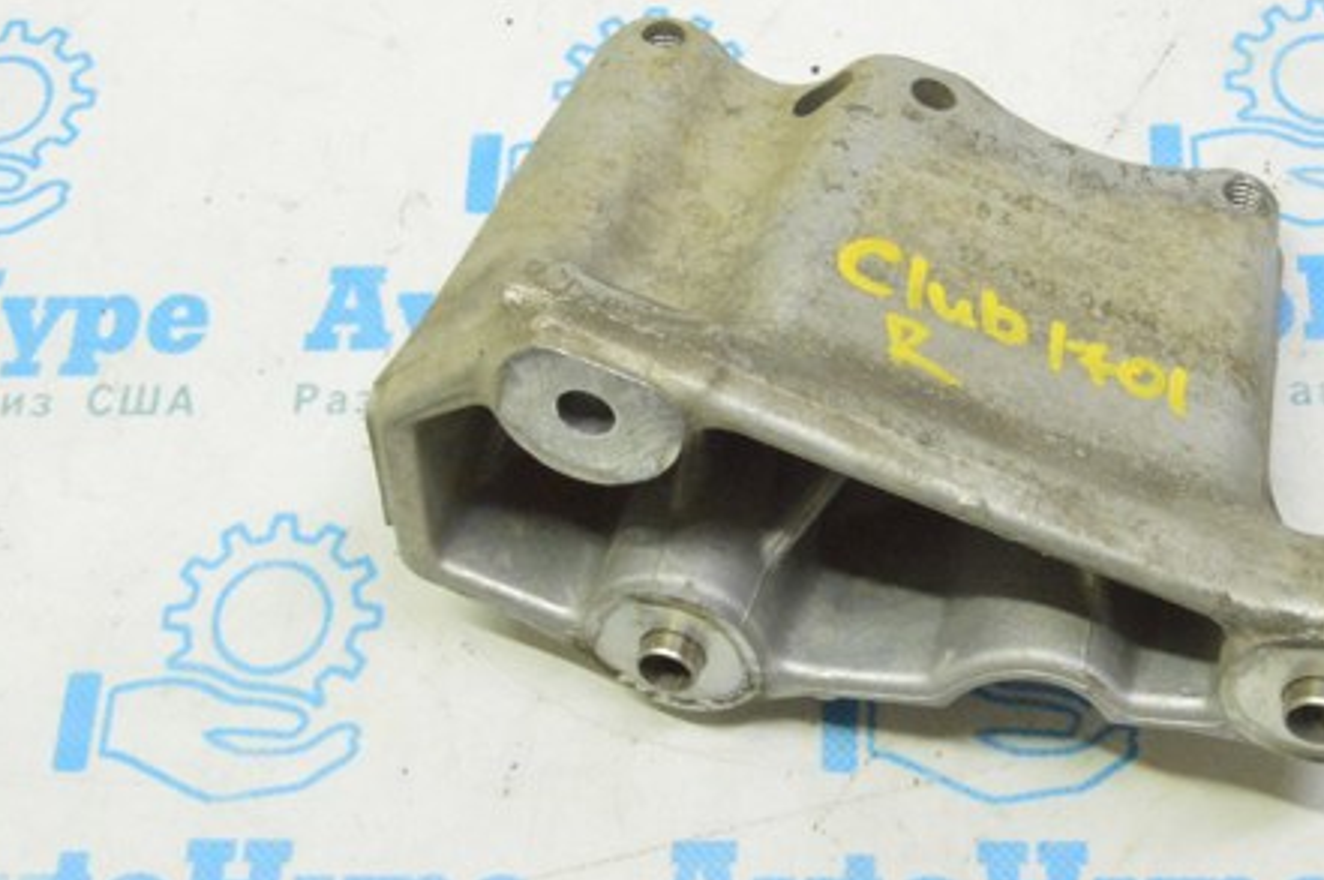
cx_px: 826
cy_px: 275
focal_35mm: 61
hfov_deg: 32.8
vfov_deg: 22.1
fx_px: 2241
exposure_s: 1/20
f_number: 20
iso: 6400
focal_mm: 28
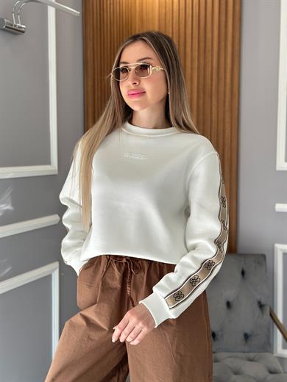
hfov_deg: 30.3
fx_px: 531
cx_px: 144
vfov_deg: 39.7
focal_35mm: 48
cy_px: 191
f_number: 1.78
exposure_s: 1/177
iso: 80
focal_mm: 6.86
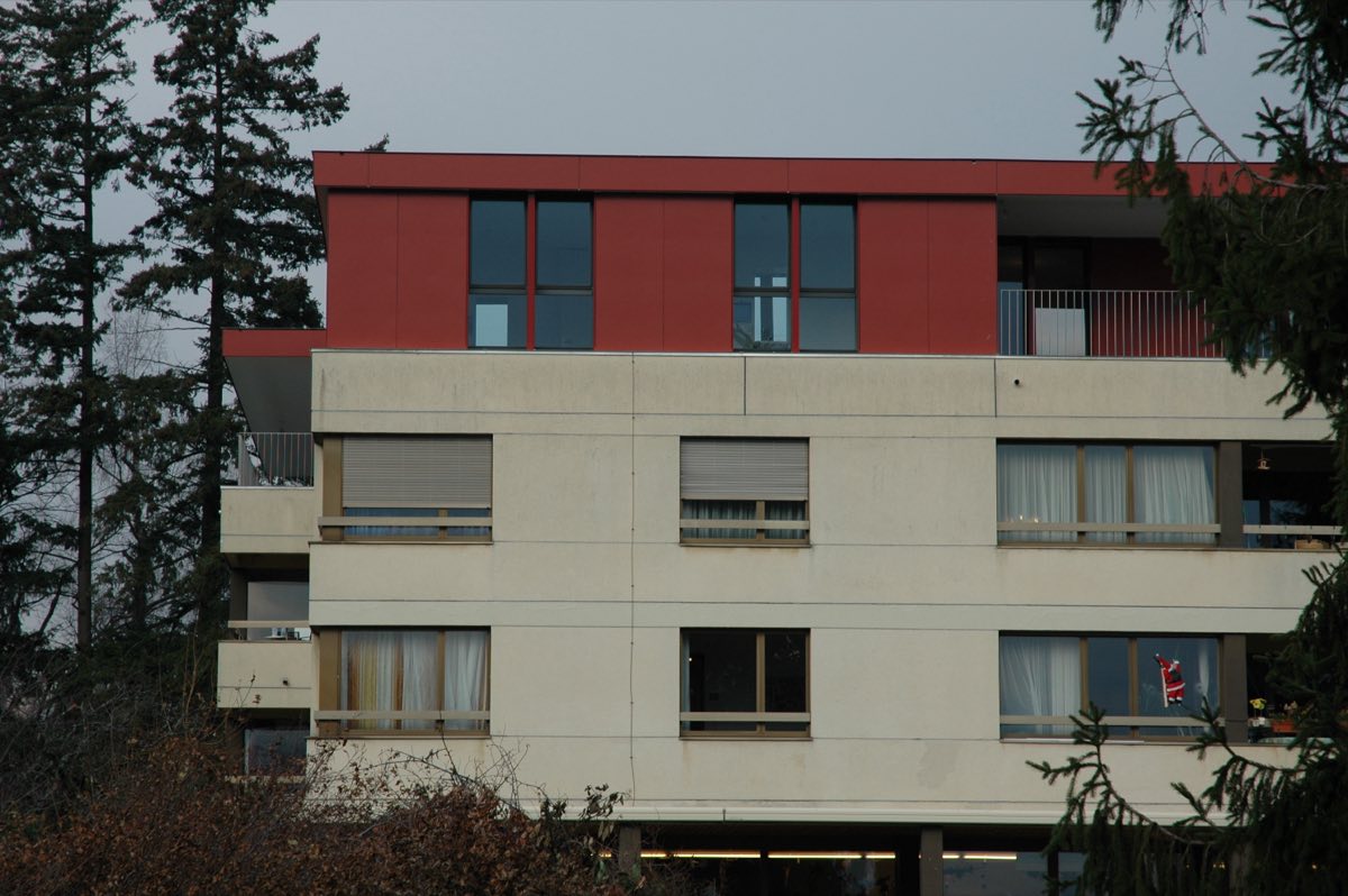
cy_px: 448
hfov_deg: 19.5
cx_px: 674
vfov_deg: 13.0
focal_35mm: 105
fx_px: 3928
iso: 200
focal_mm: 70
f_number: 7.1
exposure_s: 1/200
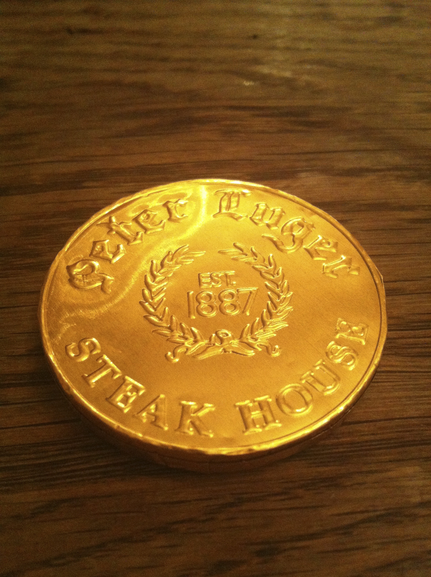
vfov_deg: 52.7
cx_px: 216
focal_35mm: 35
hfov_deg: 40.6
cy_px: 288
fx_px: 583
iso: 500
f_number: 2.8
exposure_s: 1/15
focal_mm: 3.85
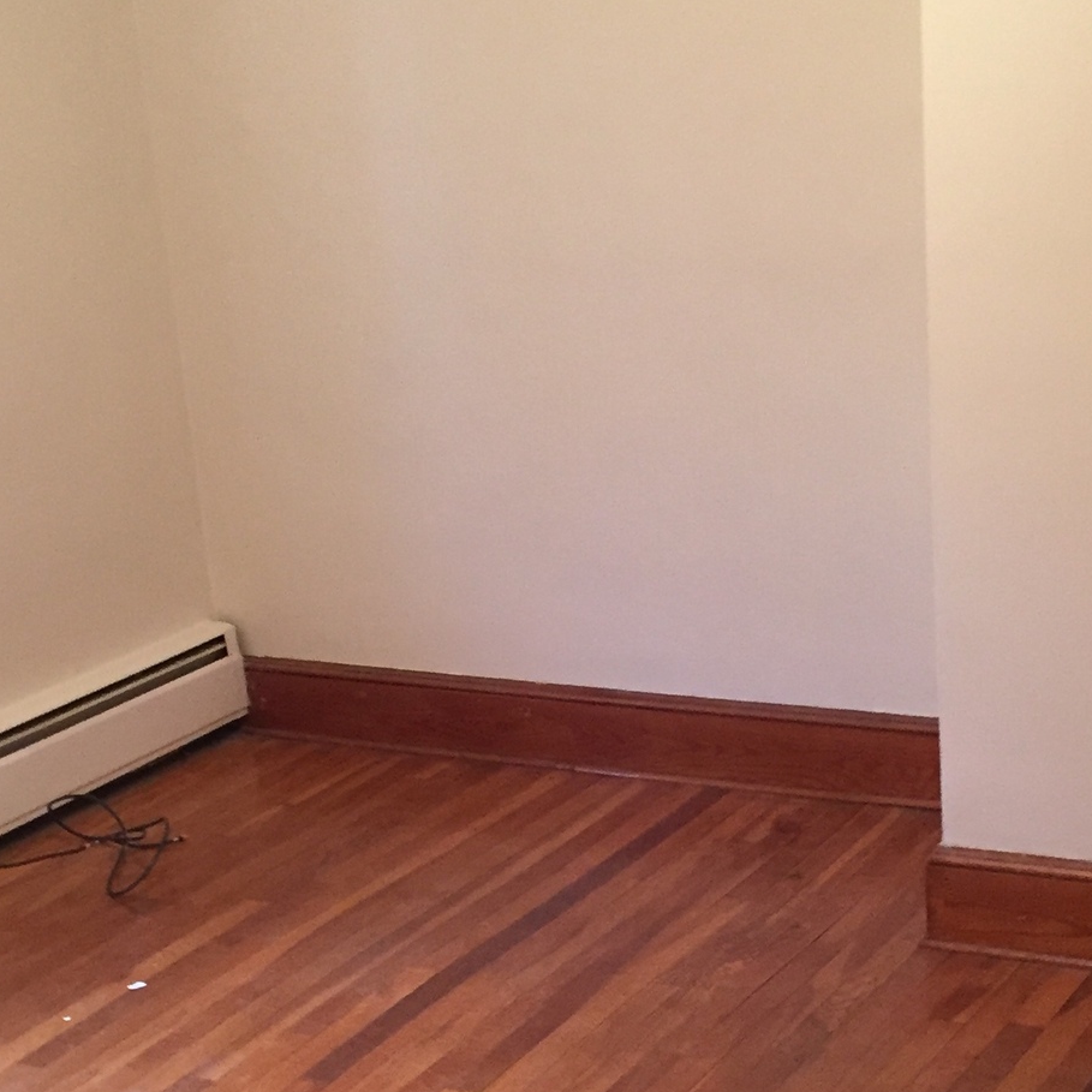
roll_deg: +4.5
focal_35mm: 65
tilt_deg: -17.3
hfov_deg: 26.5
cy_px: 759
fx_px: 2320
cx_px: 562
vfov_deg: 26.3
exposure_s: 1/30
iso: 200
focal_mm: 4.15
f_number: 2.2
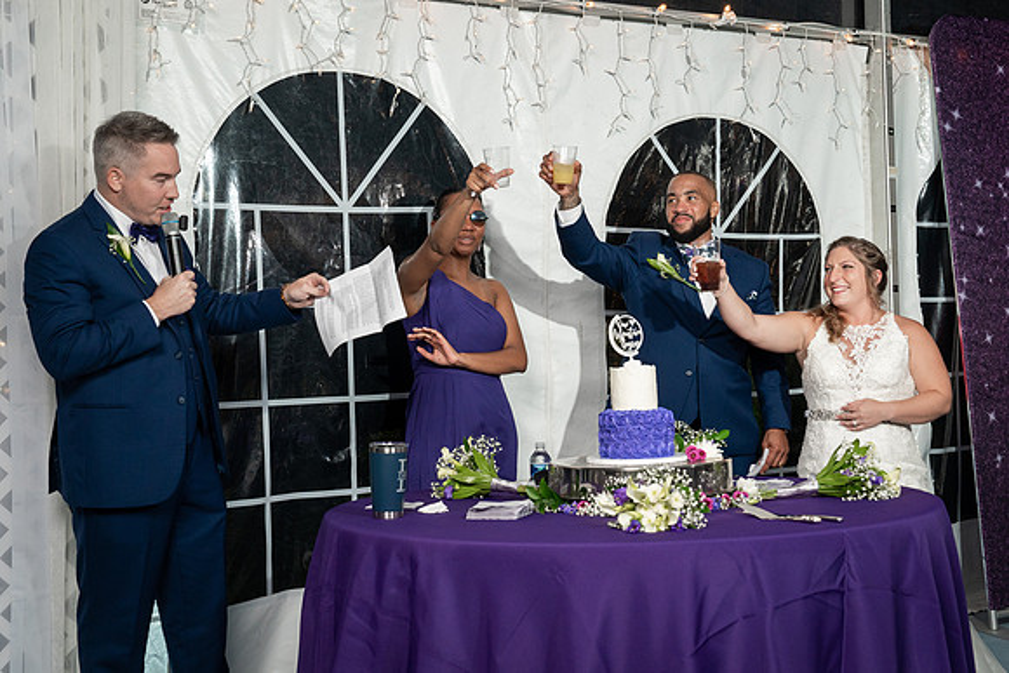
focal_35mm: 50
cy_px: 319
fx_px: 1398
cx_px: 534
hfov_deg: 39.7
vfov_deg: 27.1
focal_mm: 47
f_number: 5.6
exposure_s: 1/200
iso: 1600
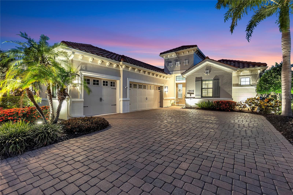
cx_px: 146
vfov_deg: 77.3
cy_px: 98
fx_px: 122
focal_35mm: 15
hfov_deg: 100.4
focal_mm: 10
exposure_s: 8
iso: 100
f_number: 8
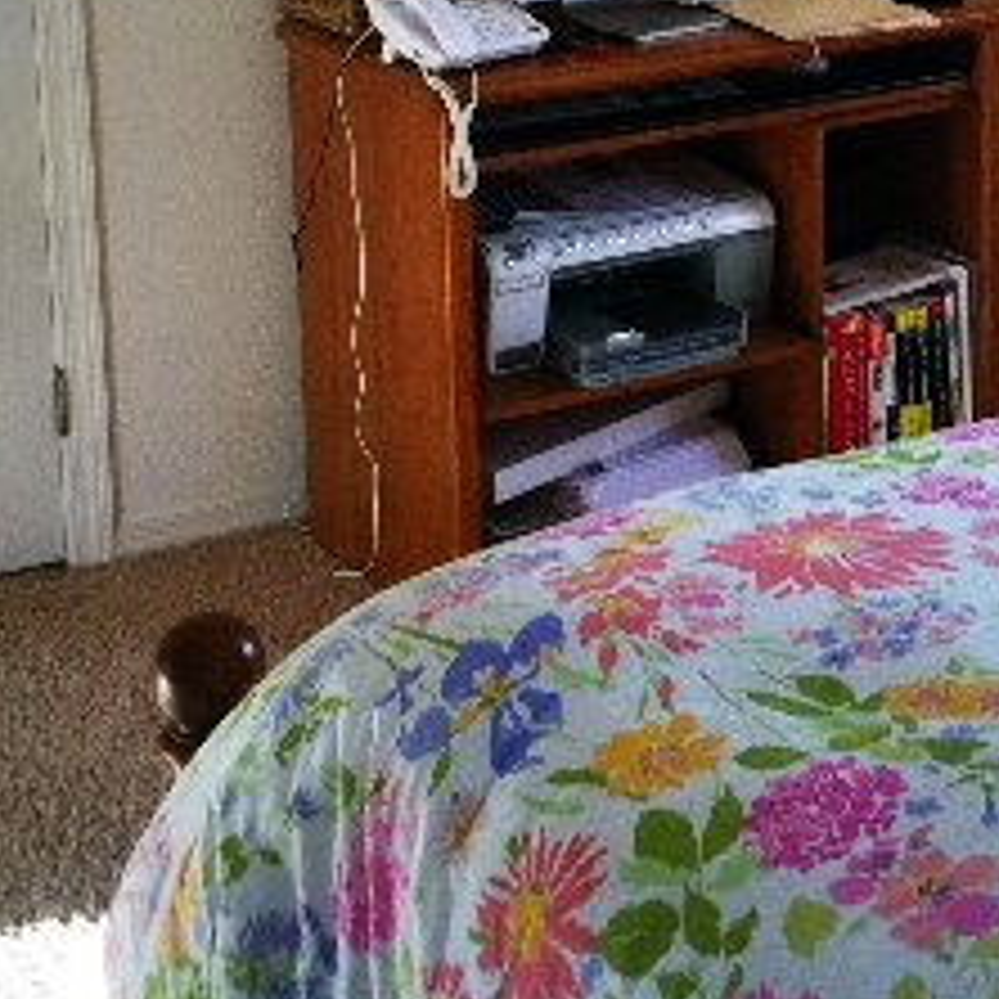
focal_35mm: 89
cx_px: 644
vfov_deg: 18.8
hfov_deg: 19.5
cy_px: -68
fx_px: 2906
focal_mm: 3.85
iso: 80
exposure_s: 1/120
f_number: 2.8
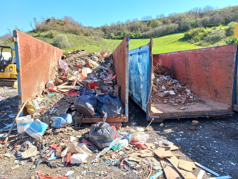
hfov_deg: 69.4
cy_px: 90
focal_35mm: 25
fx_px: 172
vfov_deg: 54.9
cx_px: 119
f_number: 1.8
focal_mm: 4.6
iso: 25
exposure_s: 1/115
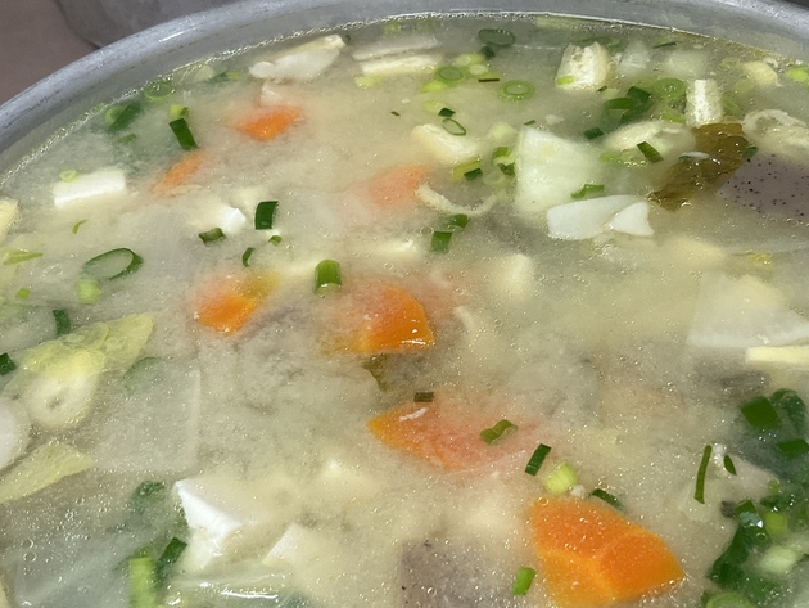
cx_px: 474
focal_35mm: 46
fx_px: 1075
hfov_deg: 41.1
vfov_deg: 31.5
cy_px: 329
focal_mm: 3
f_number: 1.8
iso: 50
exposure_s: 1/60
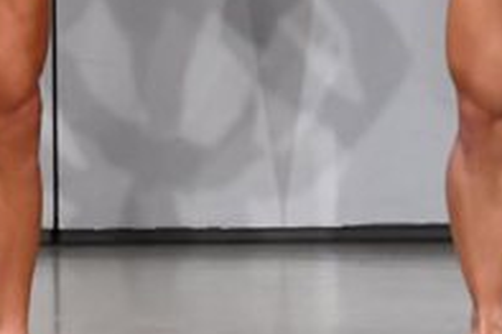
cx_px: 62
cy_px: -150
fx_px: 11090
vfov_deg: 1.7
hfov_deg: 2.6
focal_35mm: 796
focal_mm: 135
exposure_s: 1/400
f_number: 5.6
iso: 6400
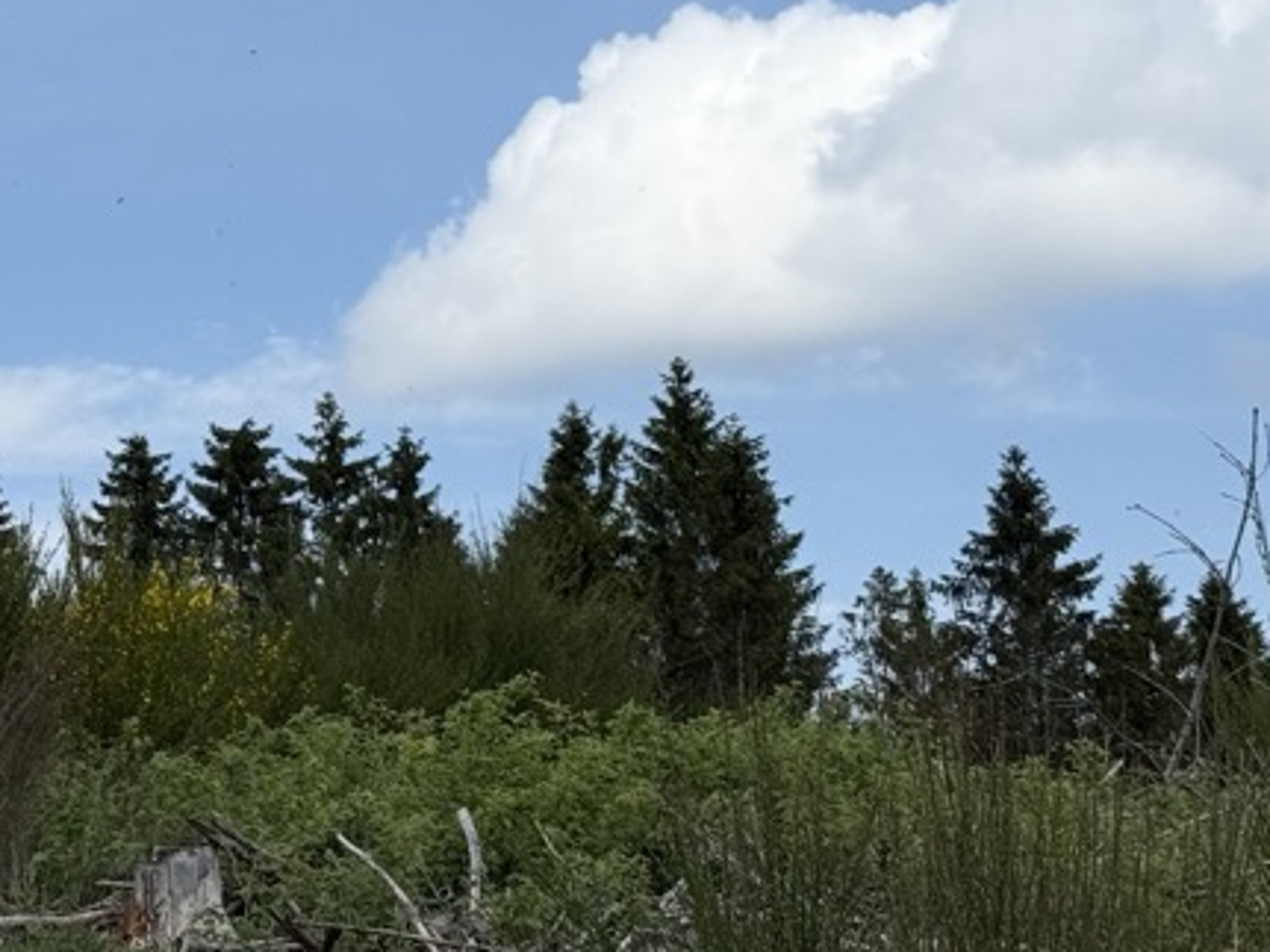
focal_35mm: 114
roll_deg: +0.2
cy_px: 97
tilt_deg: +13.1
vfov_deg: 12.9
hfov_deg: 17.0
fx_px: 4181
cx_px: 59
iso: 64
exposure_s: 1/6024
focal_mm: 6.76
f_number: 1.78
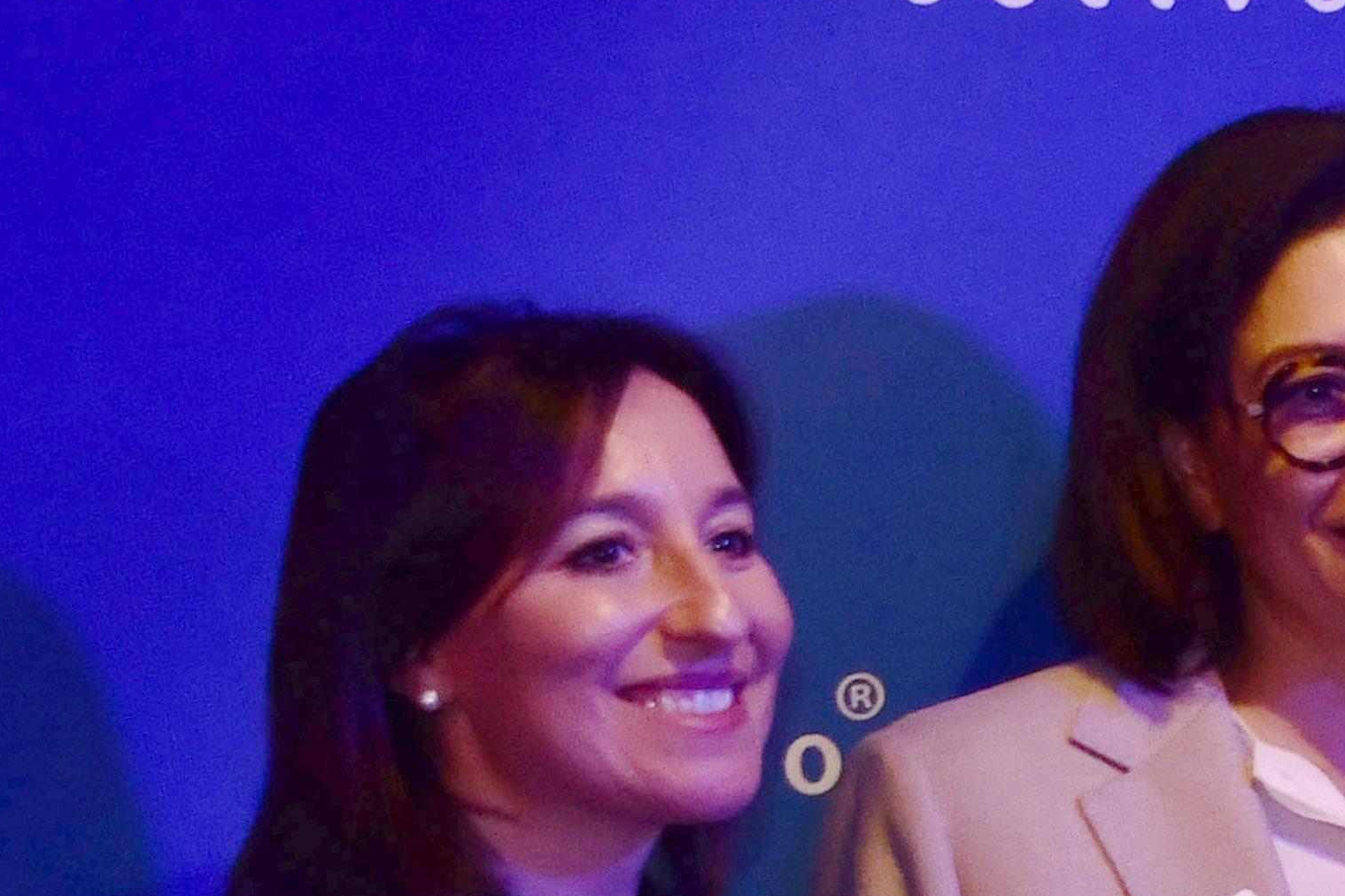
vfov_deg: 12.3
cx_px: 2423
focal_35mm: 110
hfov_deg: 15.8
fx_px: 4109
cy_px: 966
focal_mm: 20
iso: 800
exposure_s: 1/60
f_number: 5.6
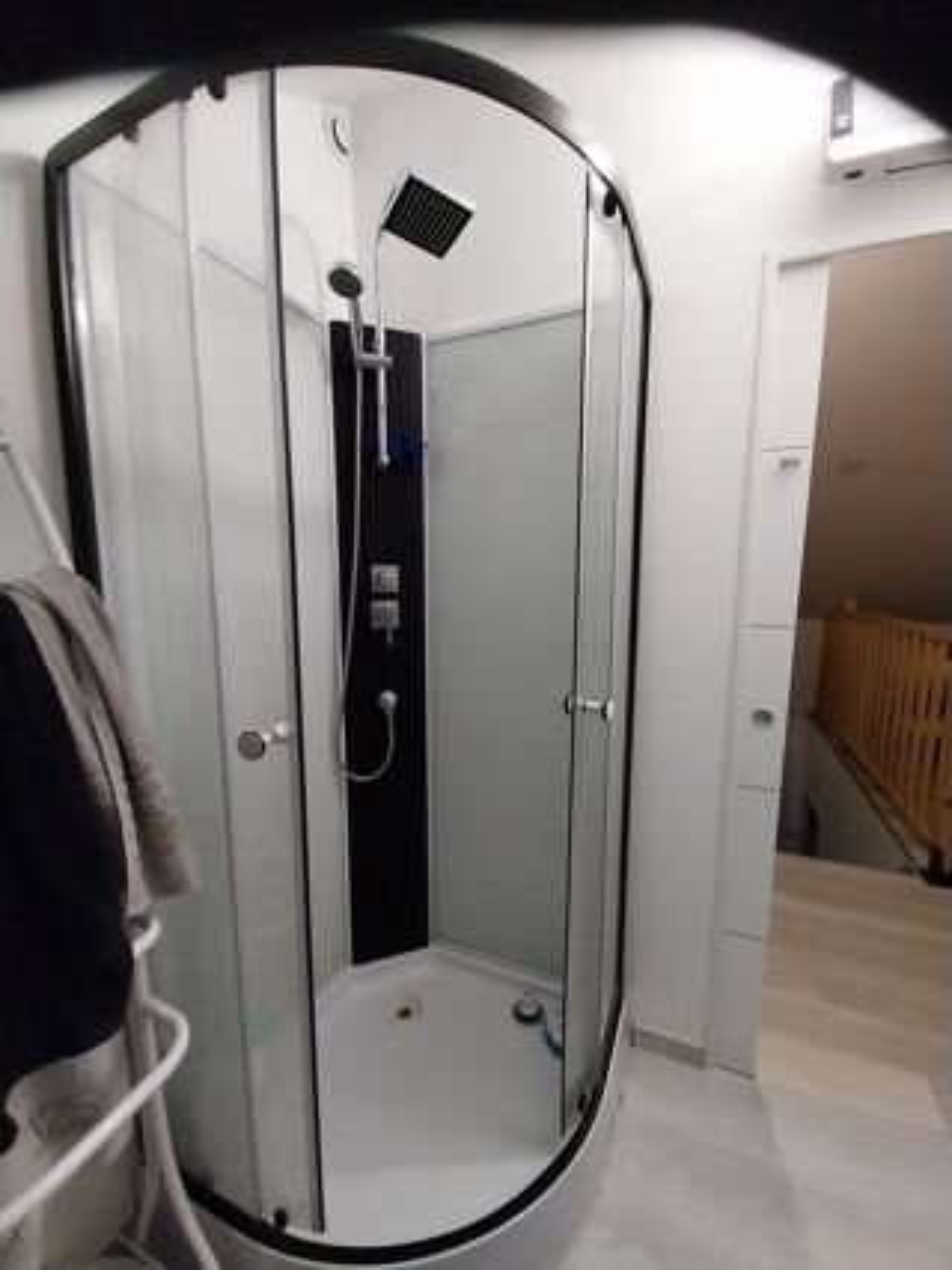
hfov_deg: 89.9
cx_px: 476
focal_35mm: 13
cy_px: 635
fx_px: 477
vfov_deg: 106.2
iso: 200
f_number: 2.2
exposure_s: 1/25
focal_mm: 1.13
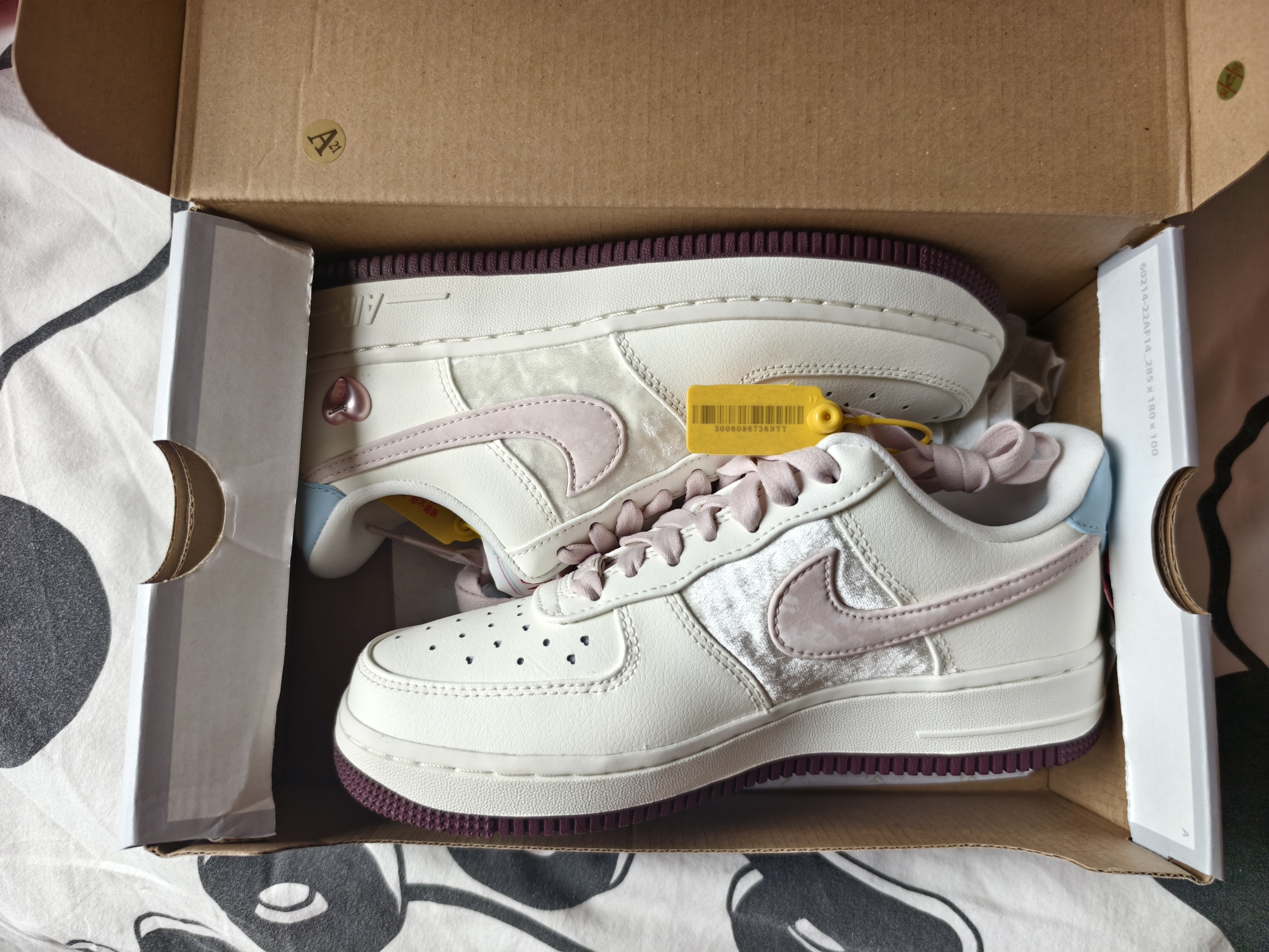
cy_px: 476
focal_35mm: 23
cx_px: 634
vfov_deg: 58.9
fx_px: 843
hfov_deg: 73.9
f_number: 1.57
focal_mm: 5.6
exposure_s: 1/100
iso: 92
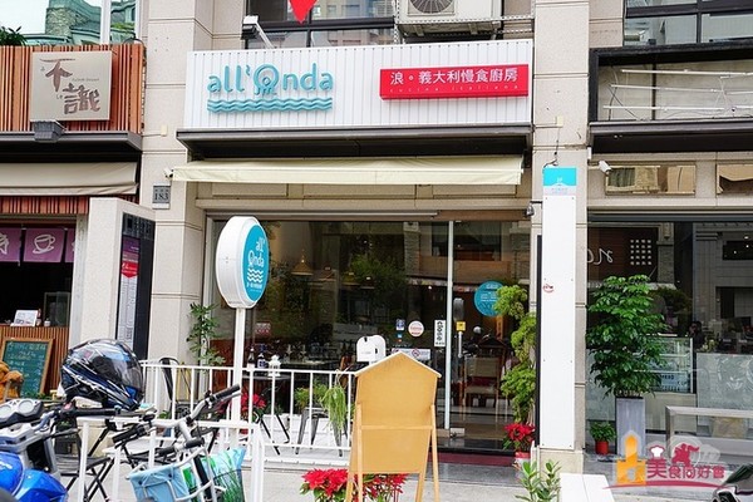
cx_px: 376
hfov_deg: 47.9
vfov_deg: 33.0
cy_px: 251
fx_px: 847
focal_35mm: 40
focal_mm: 27
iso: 100
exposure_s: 1/80
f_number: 5.6
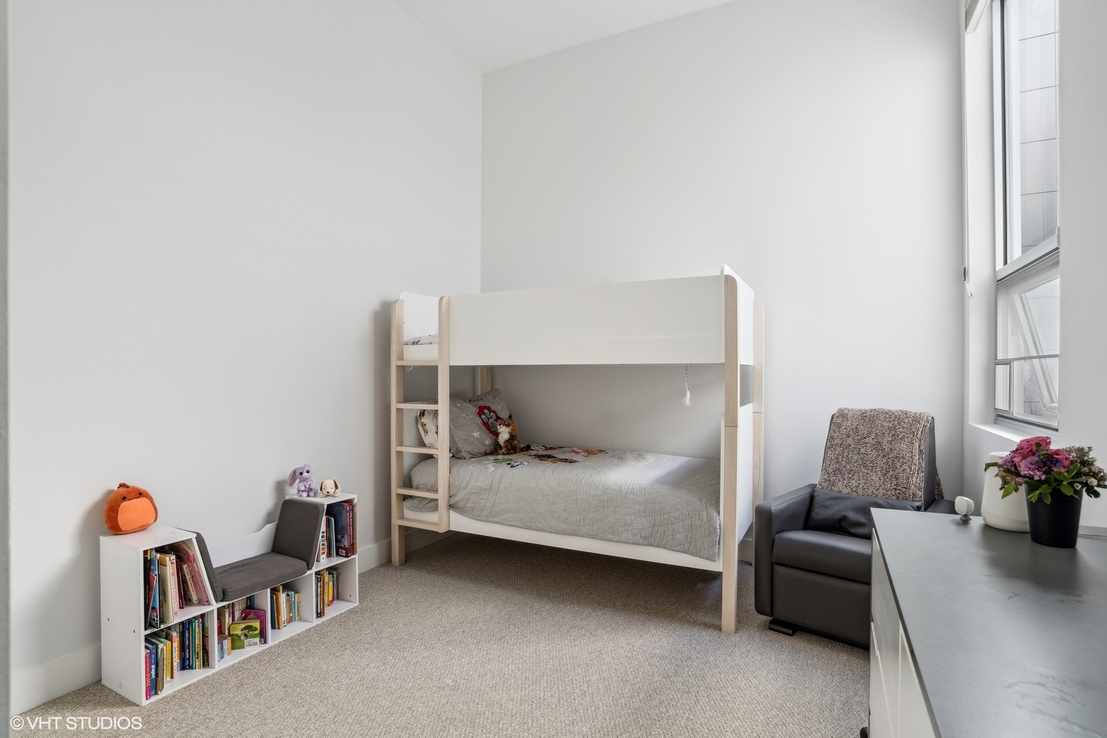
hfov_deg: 93.3
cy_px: 369
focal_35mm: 17
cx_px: 554
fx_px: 523
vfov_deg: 70.4
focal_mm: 17
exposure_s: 1/15
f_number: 8
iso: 320
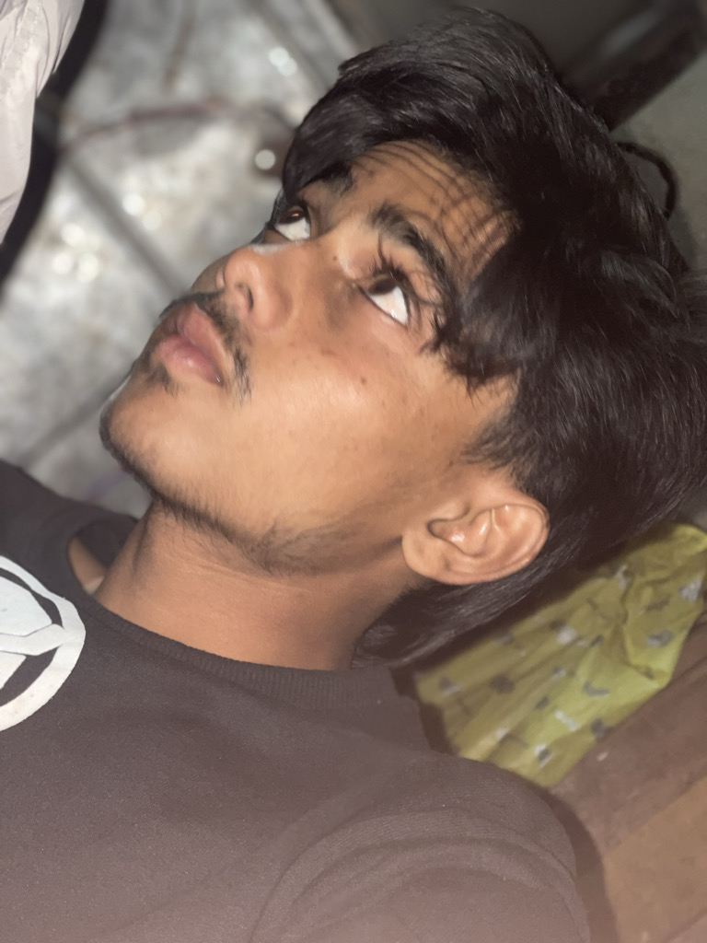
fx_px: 1743
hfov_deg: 22.9
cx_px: 354
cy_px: 472
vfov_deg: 30.3
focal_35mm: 64
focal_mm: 7.5
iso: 100
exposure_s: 1/34
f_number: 2.2
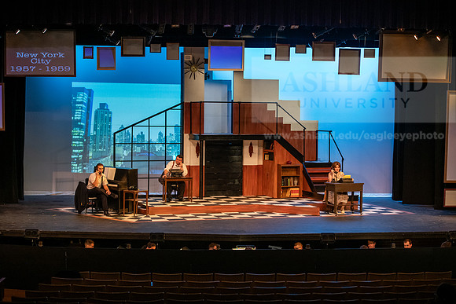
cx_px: 228
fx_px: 887
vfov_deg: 19.5
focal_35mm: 70
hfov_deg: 28.8
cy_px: 152
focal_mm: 70
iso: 2500
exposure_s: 1/200
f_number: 3.5
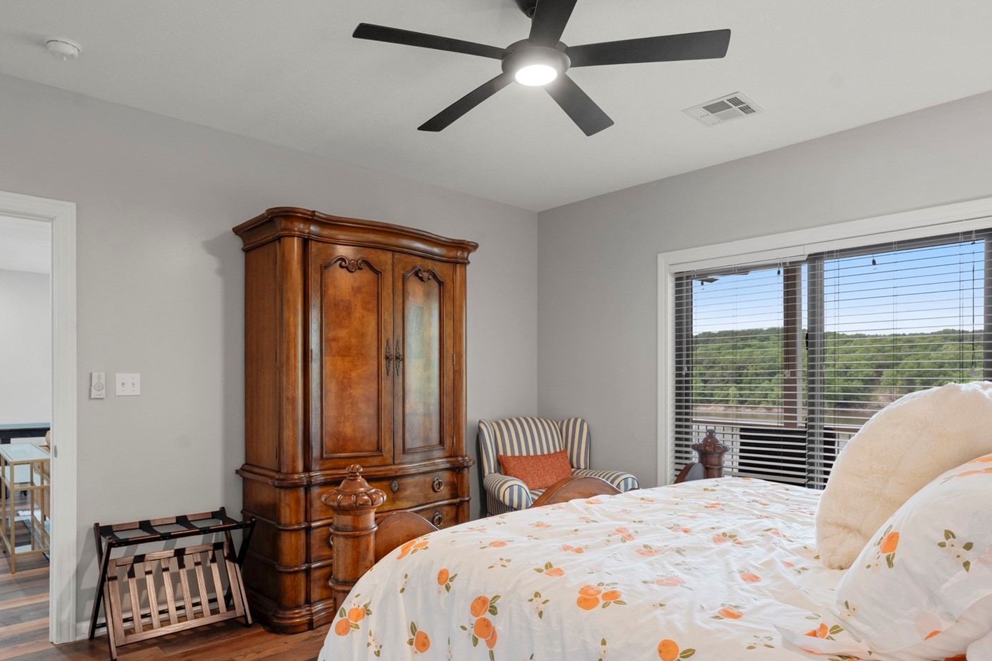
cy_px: 389
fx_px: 634
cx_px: 469
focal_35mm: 23
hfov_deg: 76.0
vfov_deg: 54.8
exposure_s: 1/1.67
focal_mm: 16
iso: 200
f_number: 8
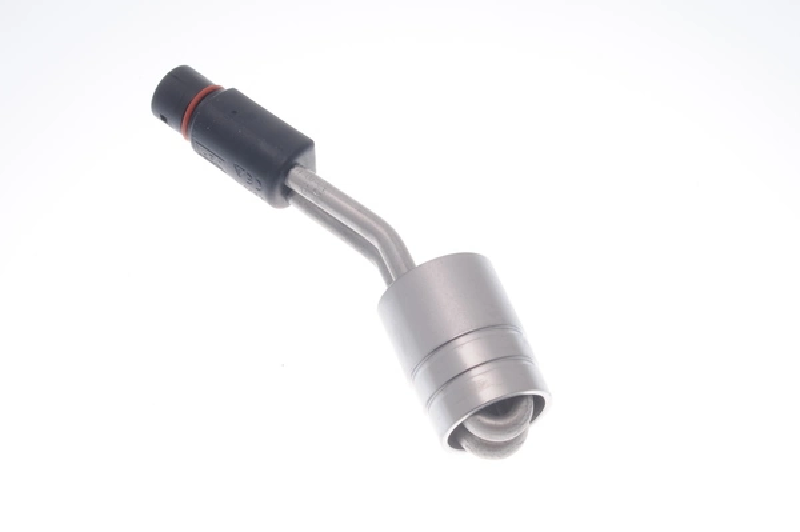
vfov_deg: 20.1
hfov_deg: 29.9
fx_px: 1499
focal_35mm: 68
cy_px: 266
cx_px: 400
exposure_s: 1/80
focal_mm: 45
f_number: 22
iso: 200
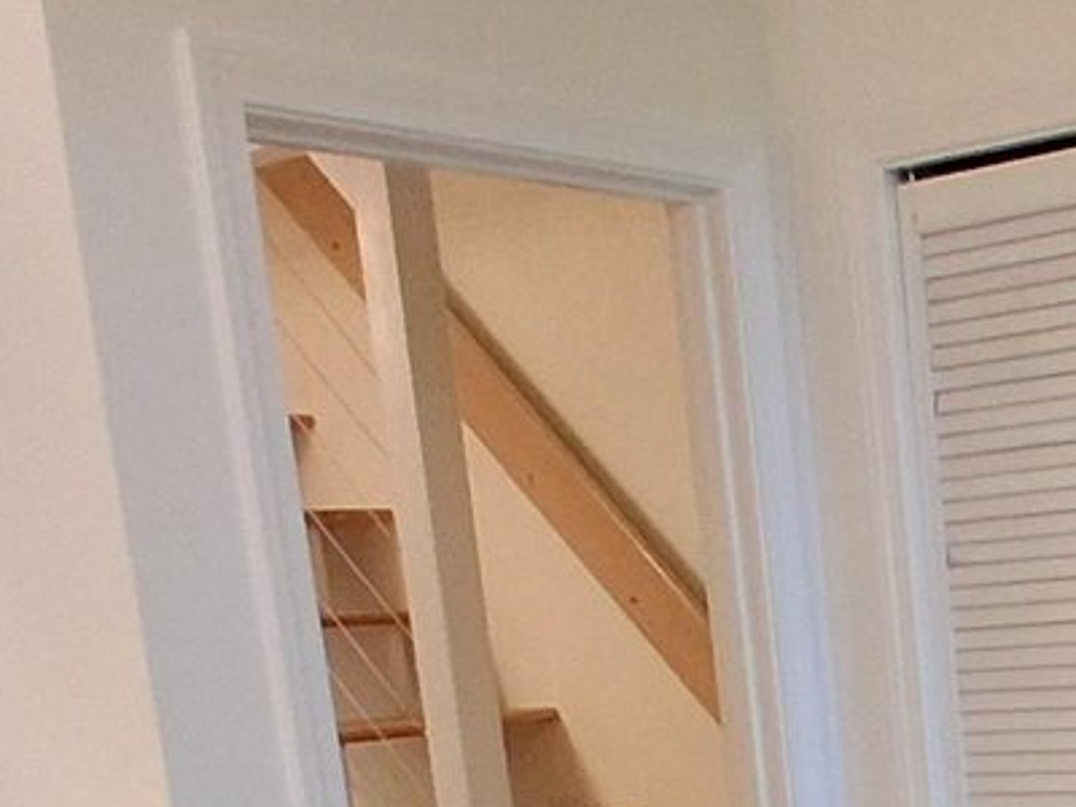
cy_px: 1114
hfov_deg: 26.3
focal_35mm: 68
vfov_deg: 19.5
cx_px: 1186
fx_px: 2114
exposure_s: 1/40
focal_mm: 1.4
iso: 400
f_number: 2.2
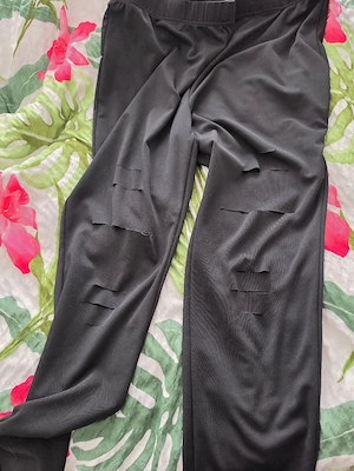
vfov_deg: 73.9
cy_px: 236
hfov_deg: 58.9
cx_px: 177
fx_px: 314
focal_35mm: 23
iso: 100
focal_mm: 6.5
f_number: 1.4
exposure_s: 1/101
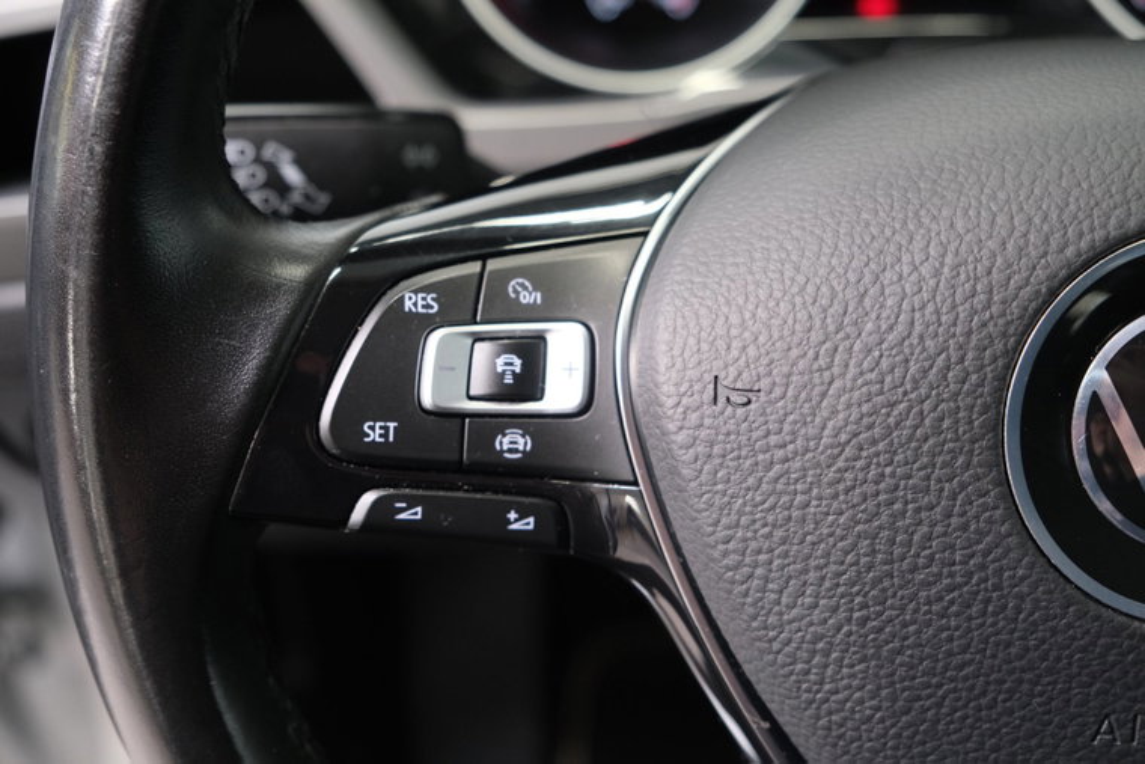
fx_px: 1368
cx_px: 572
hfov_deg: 45.4
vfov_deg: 31.2
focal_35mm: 43
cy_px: 382
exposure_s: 1/30
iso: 2000
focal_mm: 28.9
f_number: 4
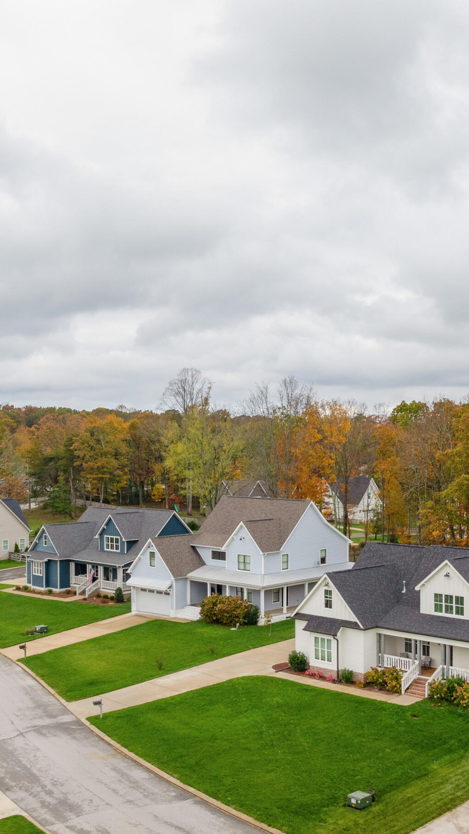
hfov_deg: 27.4
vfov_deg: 47.3
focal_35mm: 43
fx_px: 951
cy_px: 450
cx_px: 340
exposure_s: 1/240
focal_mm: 12.29
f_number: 7.1
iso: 100
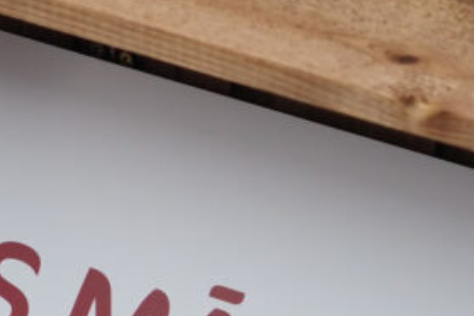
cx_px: -238
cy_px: -22
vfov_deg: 4.0
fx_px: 4529
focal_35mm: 344
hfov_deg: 5.9
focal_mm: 45
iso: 200
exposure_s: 1/400
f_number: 4
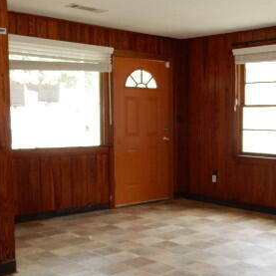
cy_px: 152
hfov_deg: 31.9
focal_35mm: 51
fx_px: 460
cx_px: 244
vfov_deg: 33.4
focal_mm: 4.5
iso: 180
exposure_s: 1/60
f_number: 3.7
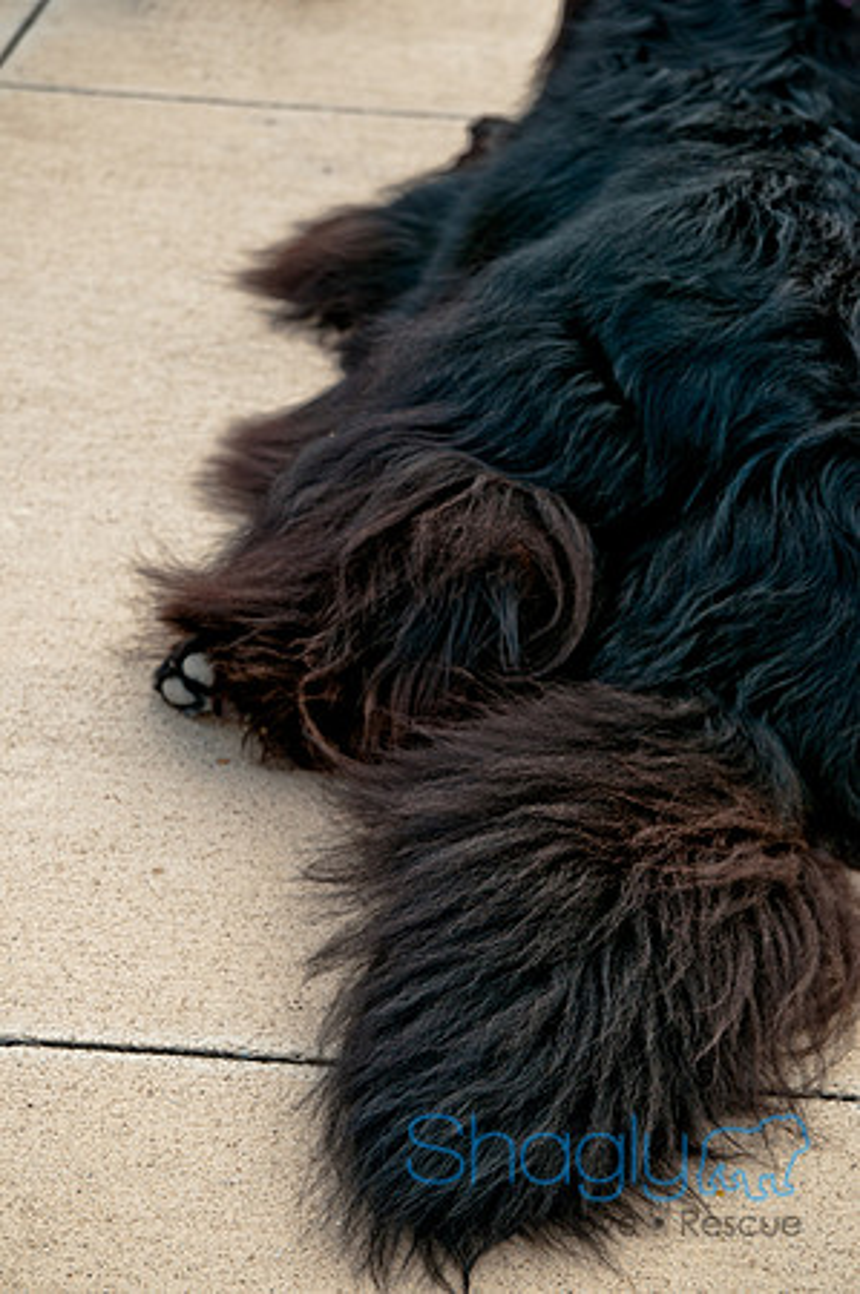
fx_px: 2694
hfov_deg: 18.1
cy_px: 647
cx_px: 430
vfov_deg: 27.0
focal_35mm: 75
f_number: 5.6
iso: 200
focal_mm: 50
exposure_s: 1/100
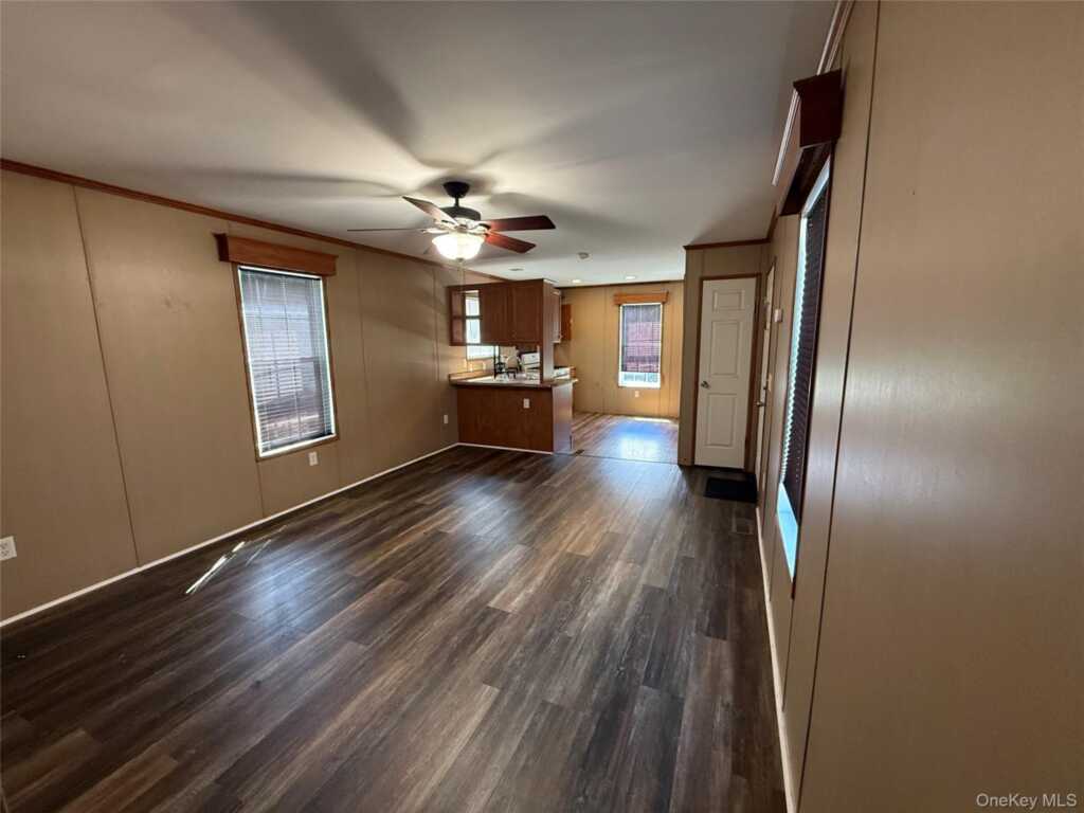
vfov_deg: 85.7
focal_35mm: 14
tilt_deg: -9.3
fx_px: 438
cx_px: 542
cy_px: 406
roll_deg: +1.0
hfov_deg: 102.1
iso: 400
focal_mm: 2.22
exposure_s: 1/60
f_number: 2.2
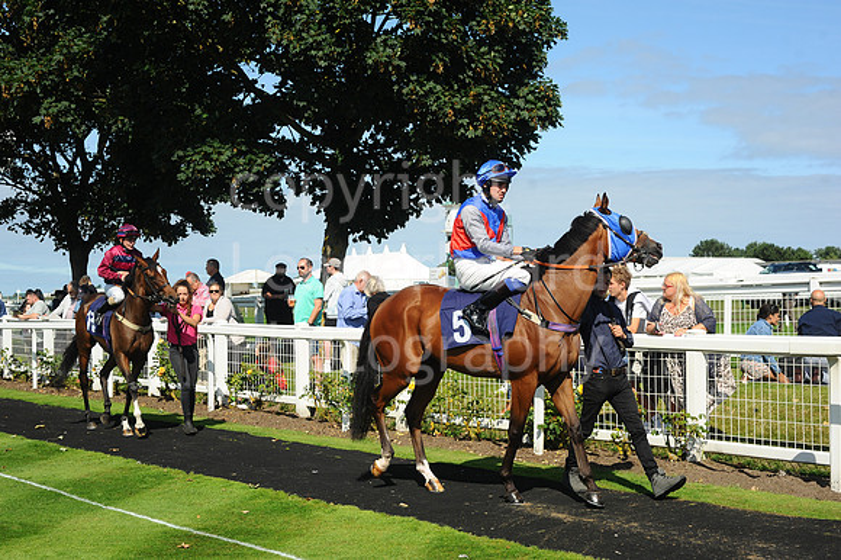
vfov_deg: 27.0
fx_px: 1167
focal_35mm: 50
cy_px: 280
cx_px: 420
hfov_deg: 39.6
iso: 400
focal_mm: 50
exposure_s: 1/2000
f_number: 5.6
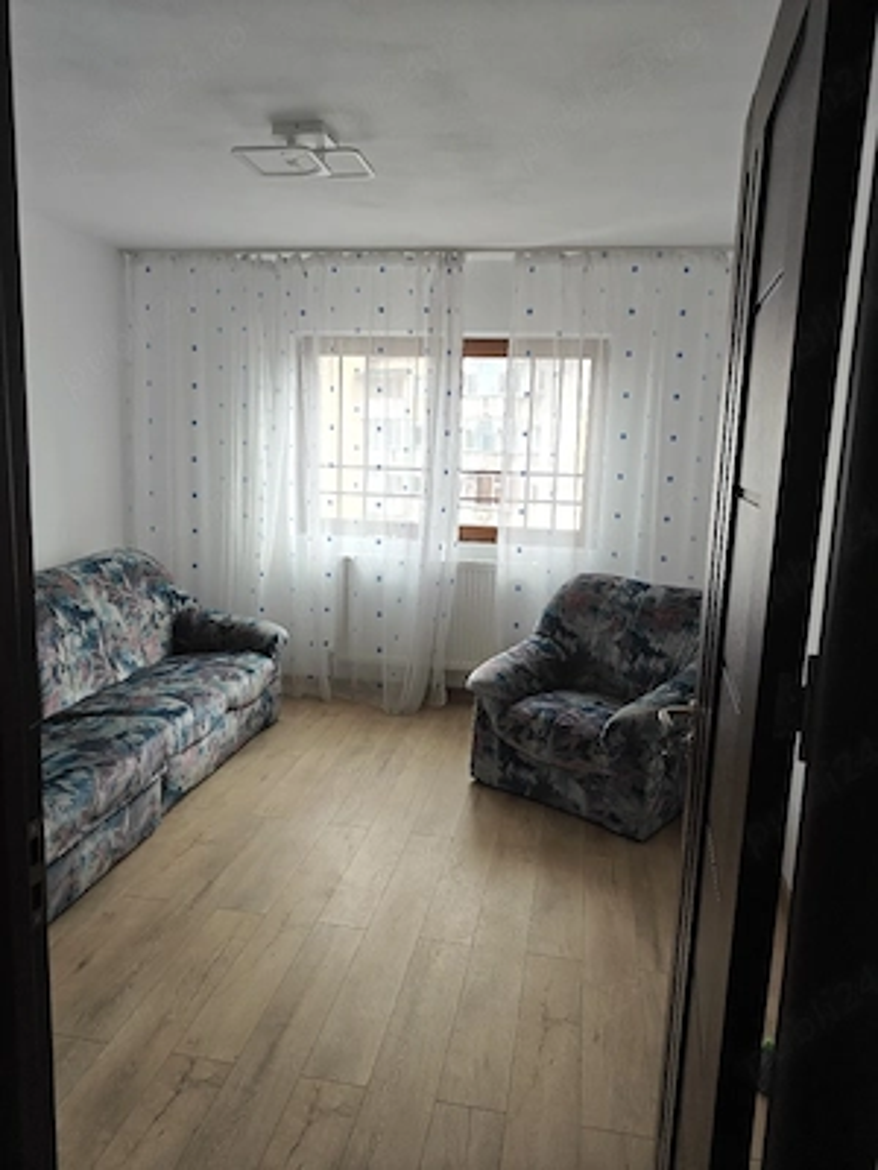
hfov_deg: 56.8
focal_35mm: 24
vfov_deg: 71.6
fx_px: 812
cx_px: 439
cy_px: 585
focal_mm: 5.59
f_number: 1.8
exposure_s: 1/50
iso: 250
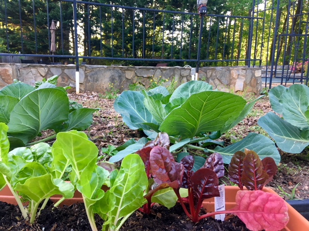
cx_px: 154
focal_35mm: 29
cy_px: 116
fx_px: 259
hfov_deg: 61.7
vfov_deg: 48.2
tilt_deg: -10.4
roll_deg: +0.8
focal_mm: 4.15
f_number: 2.2
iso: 32
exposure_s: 1/30
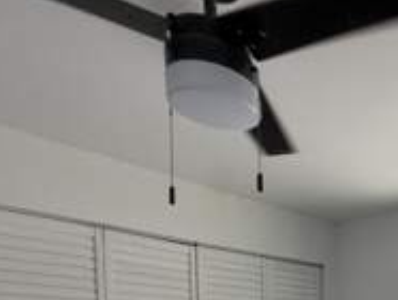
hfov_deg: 38.7
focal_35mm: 36
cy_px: 363
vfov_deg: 32.5
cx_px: 471
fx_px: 414
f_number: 2.2
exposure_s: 1/121
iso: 80
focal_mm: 2.22
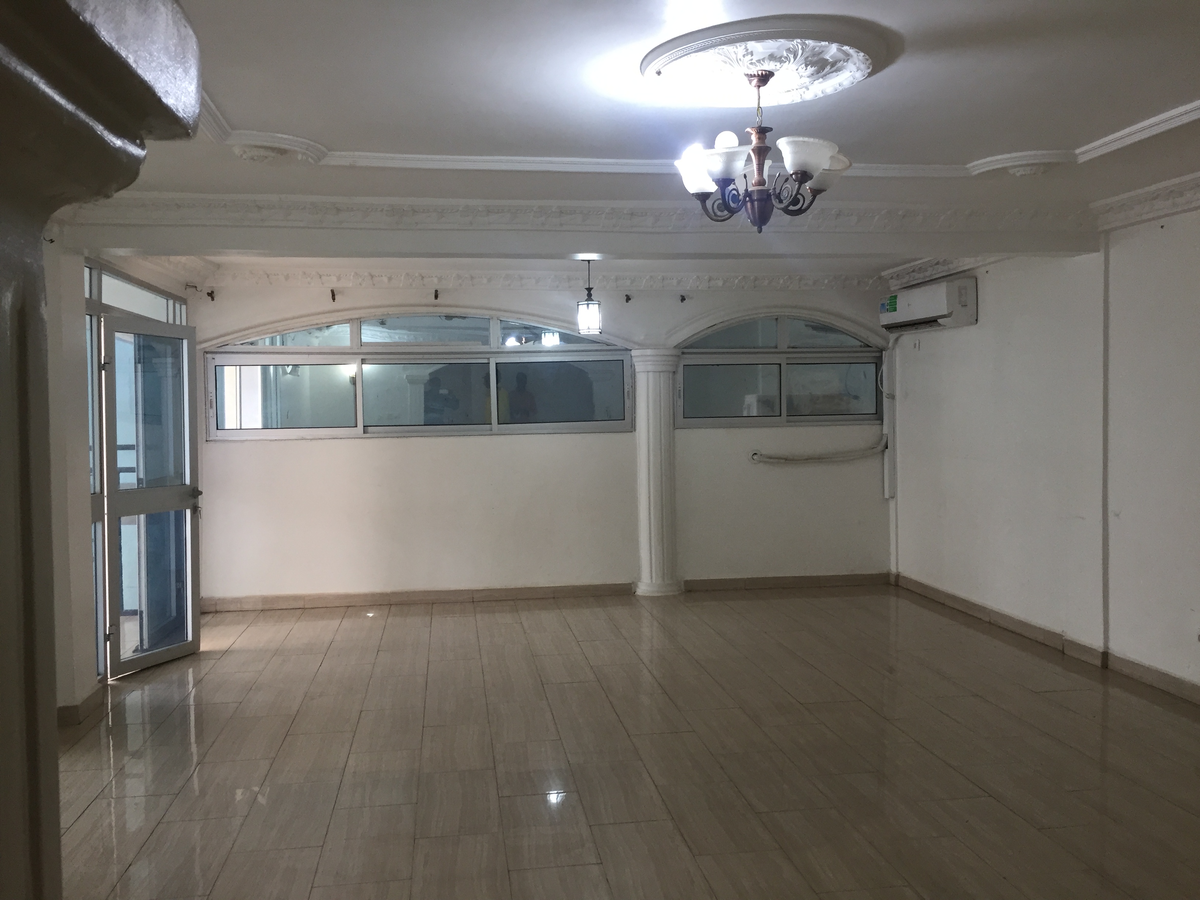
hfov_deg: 61.7
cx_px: 600
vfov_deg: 48.2
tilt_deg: -2.2
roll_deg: +0.0
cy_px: 450
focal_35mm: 29
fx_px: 1005
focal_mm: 4.15
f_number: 2.2
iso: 64
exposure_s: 1/33
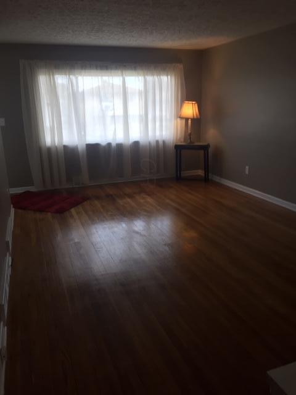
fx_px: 331
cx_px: 148
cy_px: 198
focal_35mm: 29
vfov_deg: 61.7
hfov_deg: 48.2
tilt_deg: -12.7
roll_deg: +1.4
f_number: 2.2
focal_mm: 4.15
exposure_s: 1/60
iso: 40
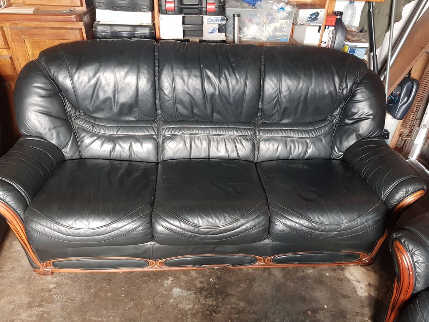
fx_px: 322
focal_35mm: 26
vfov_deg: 53.1
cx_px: 214
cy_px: 161
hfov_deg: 67.3
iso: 200
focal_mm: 4.2
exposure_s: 1/11
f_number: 1.7
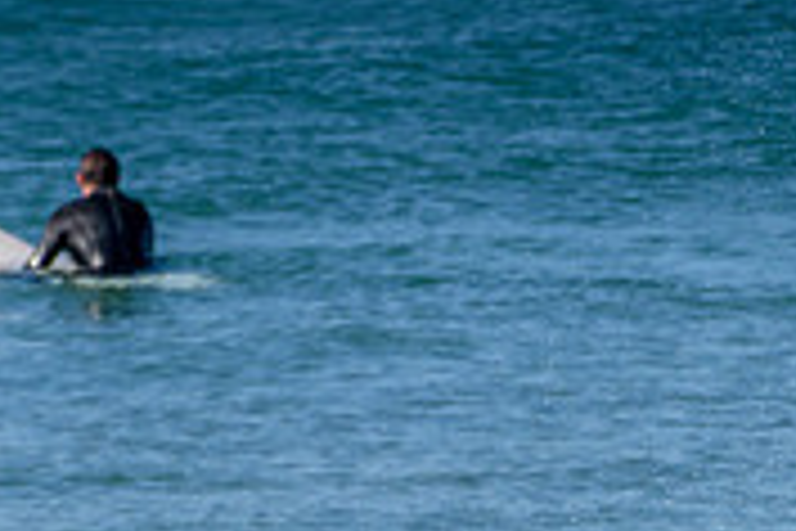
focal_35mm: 1643
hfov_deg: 1.3
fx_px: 36326
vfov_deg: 0.8
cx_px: 216
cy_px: 830
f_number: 5.6
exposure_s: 1/2000
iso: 360
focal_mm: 500
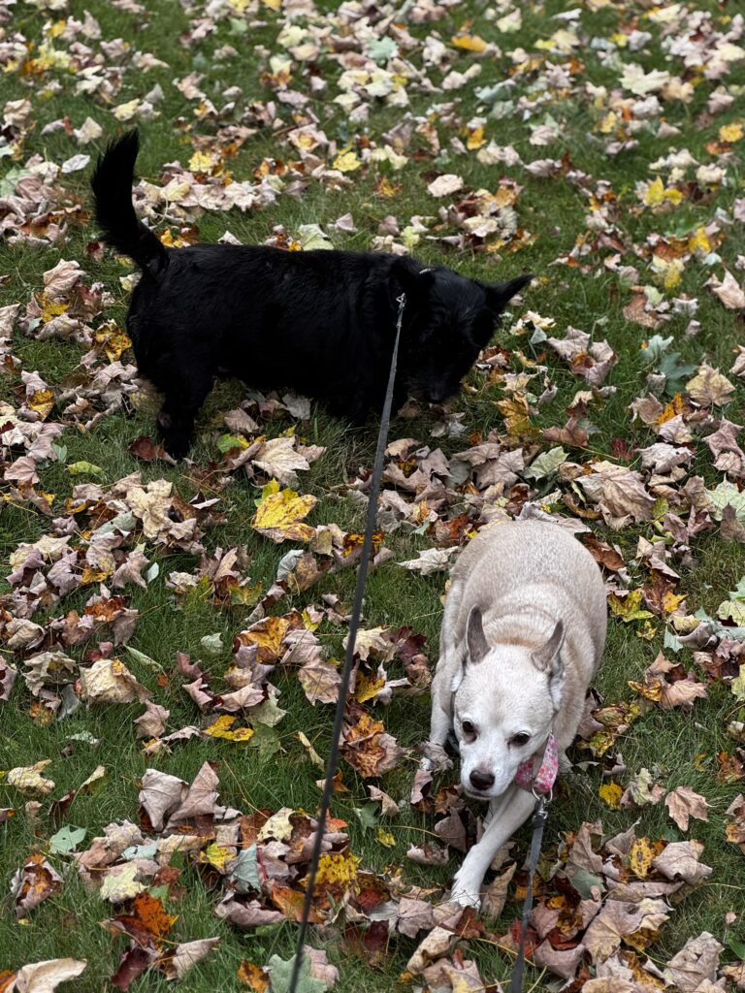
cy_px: 496
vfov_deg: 25.3
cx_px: 372
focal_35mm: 77
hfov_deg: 19.1
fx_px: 2210
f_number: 2.8
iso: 25
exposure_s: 1/99
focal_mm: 9
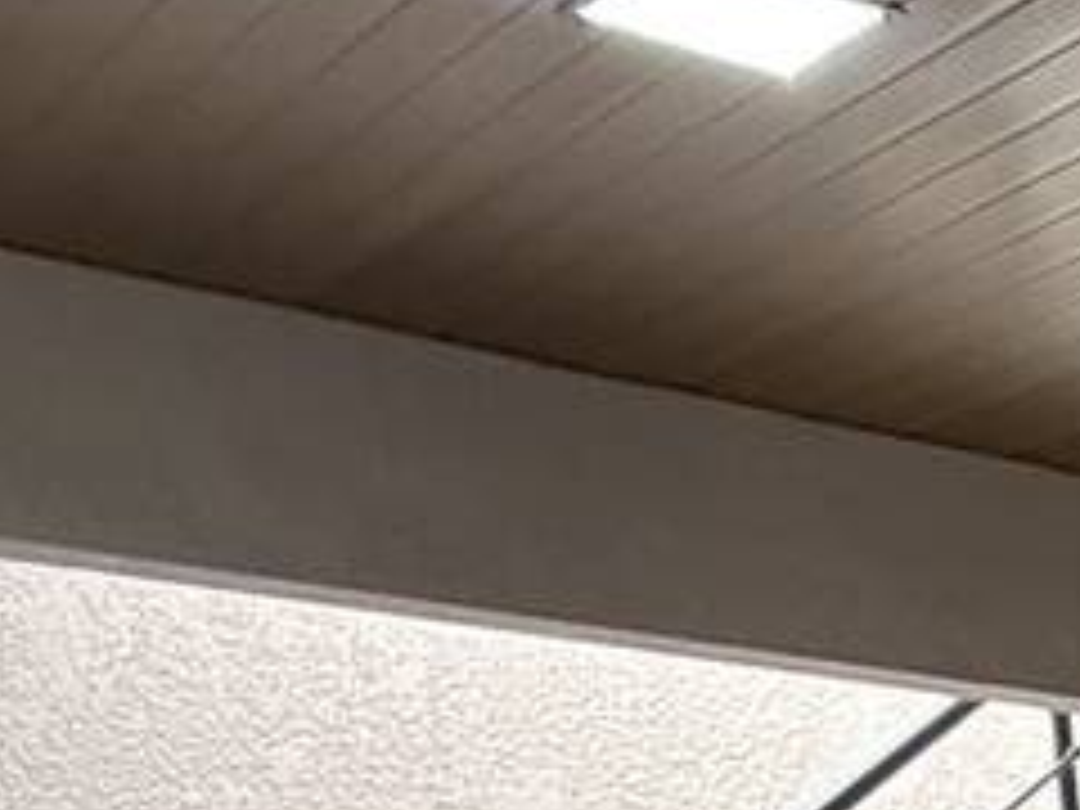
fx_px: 2621
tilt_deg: -22.6
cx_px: 1796
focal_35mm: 84
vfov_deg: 11.7
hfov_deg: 19.1
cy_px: 2300
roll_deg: -0.3
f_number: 2.2
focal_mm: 2.22
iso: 160
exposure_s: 1/99
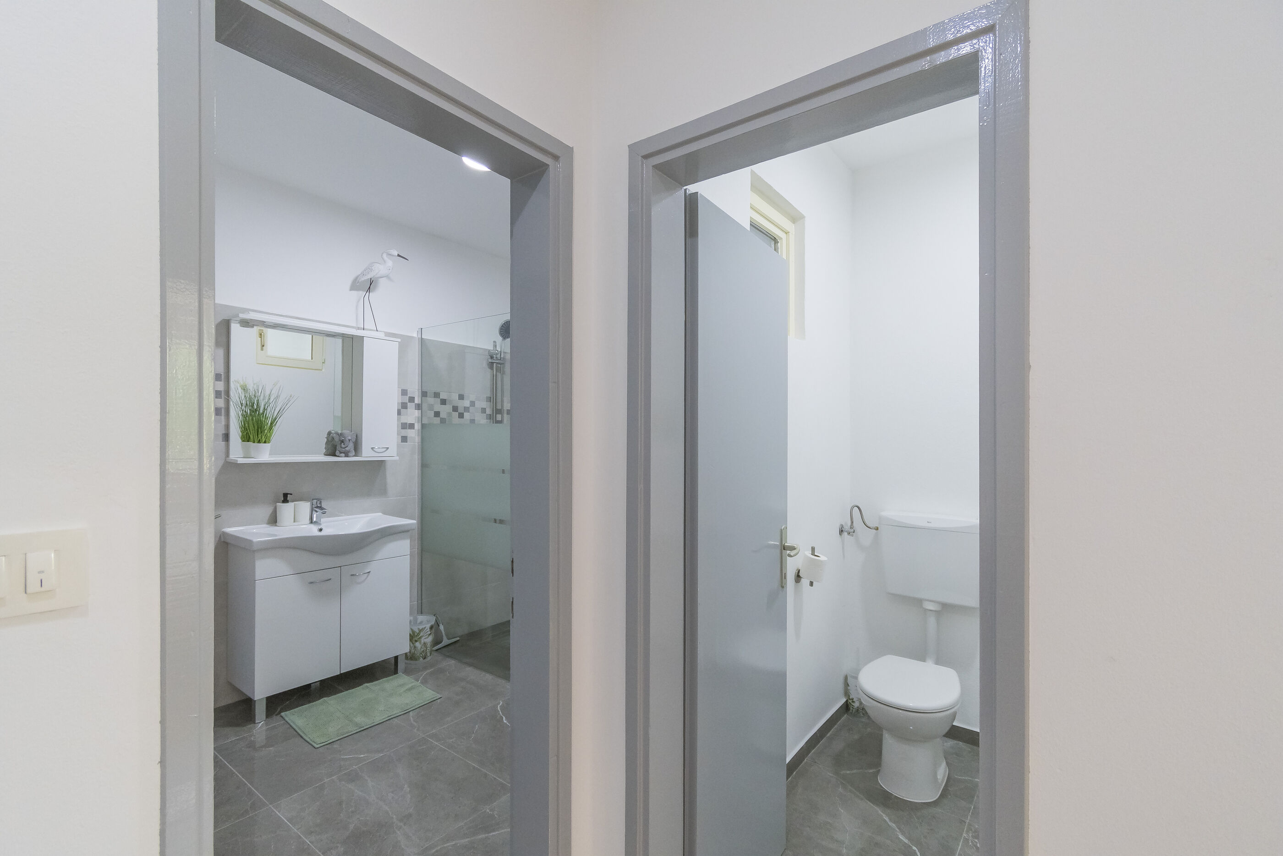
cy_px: 428
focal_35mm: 15
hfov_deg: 100.4
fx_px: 535
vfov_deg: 77.4
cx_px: 642
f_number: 4.5
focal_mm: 10
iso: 1000
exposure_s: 1/125
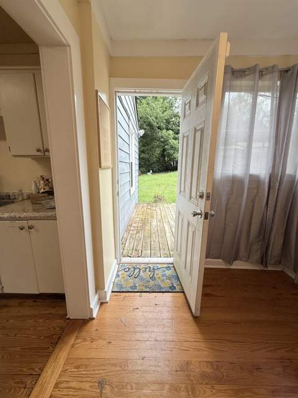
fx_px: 161
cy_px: 199
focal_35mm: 14
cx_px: 149
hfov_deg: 85.7
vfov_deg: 102.1
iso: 50
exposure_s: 1/215
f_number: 2.2
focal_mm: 2.22
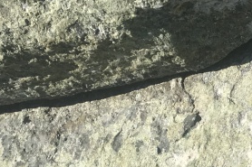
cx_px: 354
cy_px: 302
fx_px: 777
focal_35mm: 111
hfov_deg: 17.0
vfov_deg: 11.4
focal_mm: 4.15
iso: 25
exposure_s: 1/974
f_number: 2.2
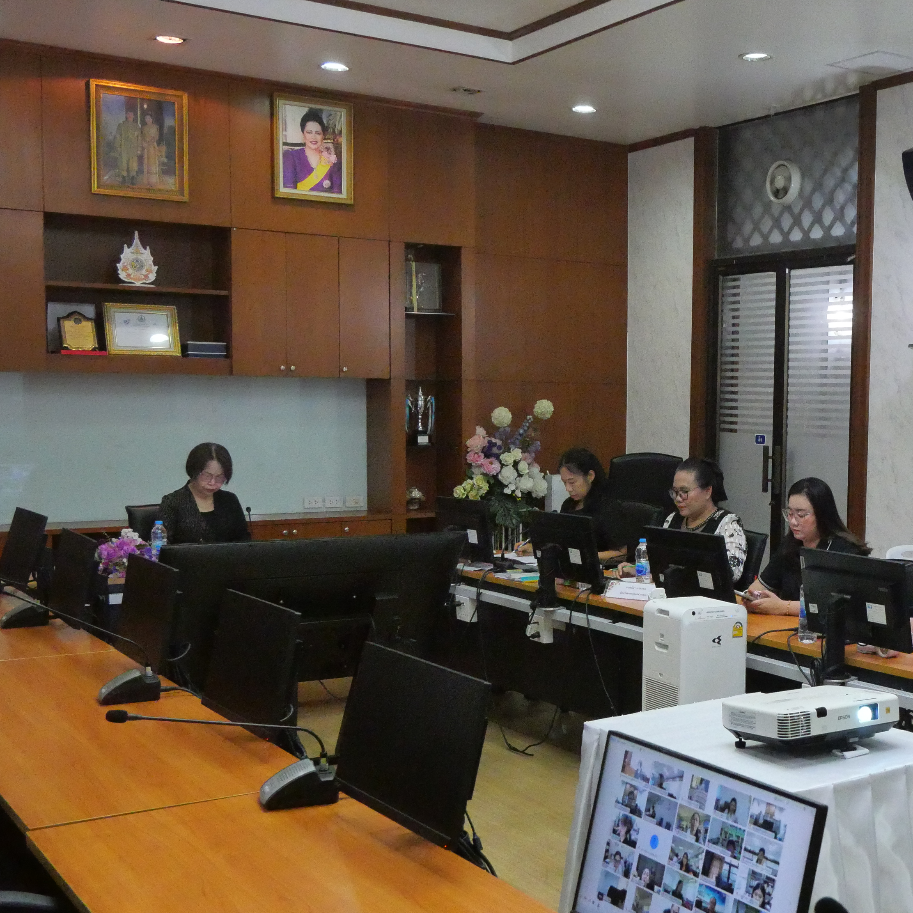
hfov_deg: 36.7
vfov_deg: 38.3
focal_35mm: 44
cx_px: 759
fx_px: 1313
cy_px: 507
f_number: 5.6
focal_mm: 15
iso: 6400
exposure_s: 1/200
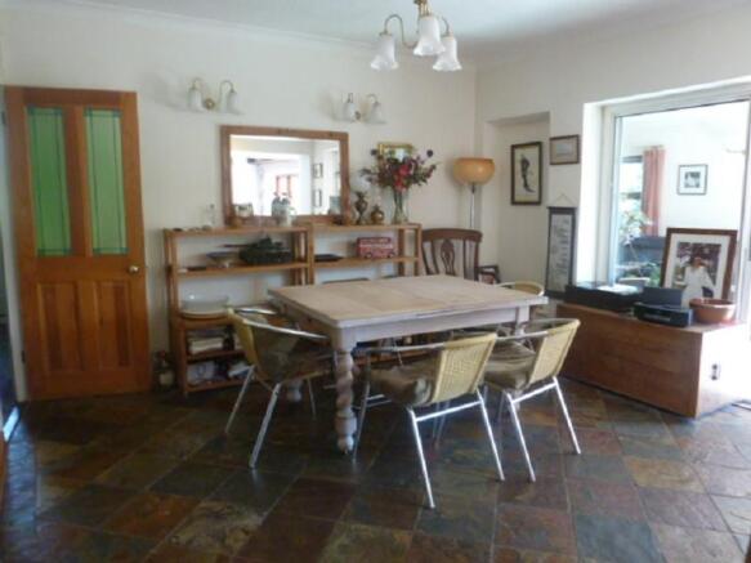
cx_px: 376
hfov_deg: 69.4
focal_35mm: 25
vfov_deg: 54.9
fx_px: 542
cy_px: 282
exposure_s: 1/30
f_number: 3.3
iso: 400
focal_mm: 4.1
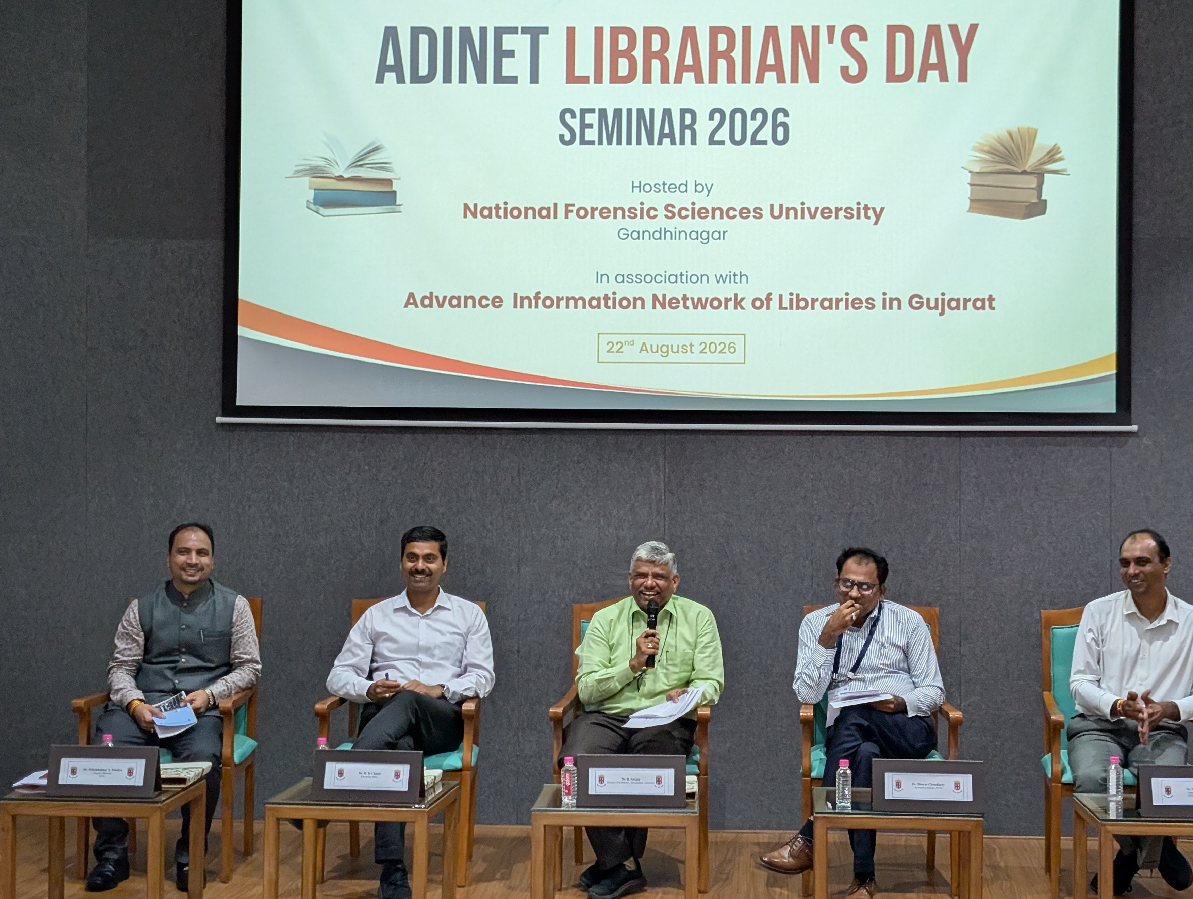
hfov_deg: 33.7
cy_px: 429
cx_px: 652
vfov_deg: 25.7
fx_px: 1967
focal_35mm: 57
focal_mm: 6.9
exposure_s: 1/66.7
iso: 159
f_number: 1.68
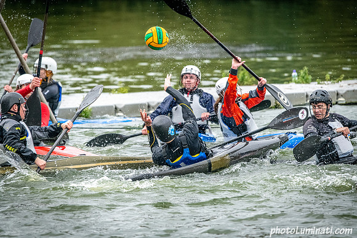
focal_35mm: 400
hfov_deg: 5.2
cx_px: 178
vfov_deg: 3.4
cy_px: 119
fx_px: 3967
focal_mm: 400
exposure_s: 1/2500
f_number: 6.3
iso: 3200
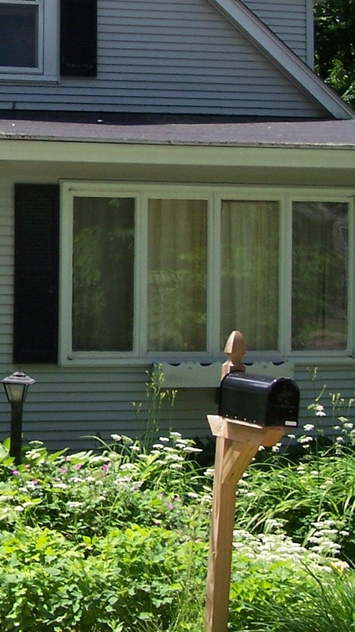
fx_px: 1574
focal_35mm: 94
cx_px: -12
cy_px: 233
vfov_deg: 22.6
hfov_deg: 12.7
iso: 80
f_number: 2.8
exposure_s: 1/750
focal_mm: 6.3
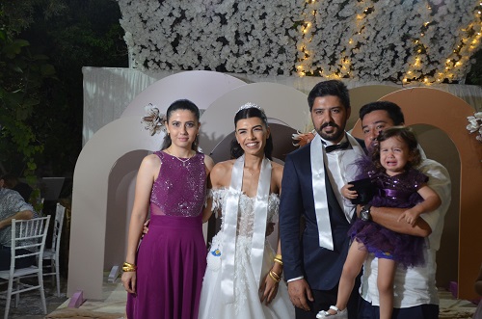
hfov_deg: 51.4
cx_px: 241
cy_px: 160
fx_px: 501
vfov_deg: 35.3
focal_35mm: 38
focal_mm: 25
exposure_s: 1/60
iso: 1250
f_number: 3.8
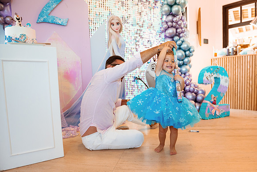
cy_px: 98
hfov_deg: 66.5
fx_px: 195
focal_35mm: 27
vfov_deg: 47.3
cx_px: 146
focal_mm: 24
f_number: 3.5
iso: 800
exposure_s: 1/400
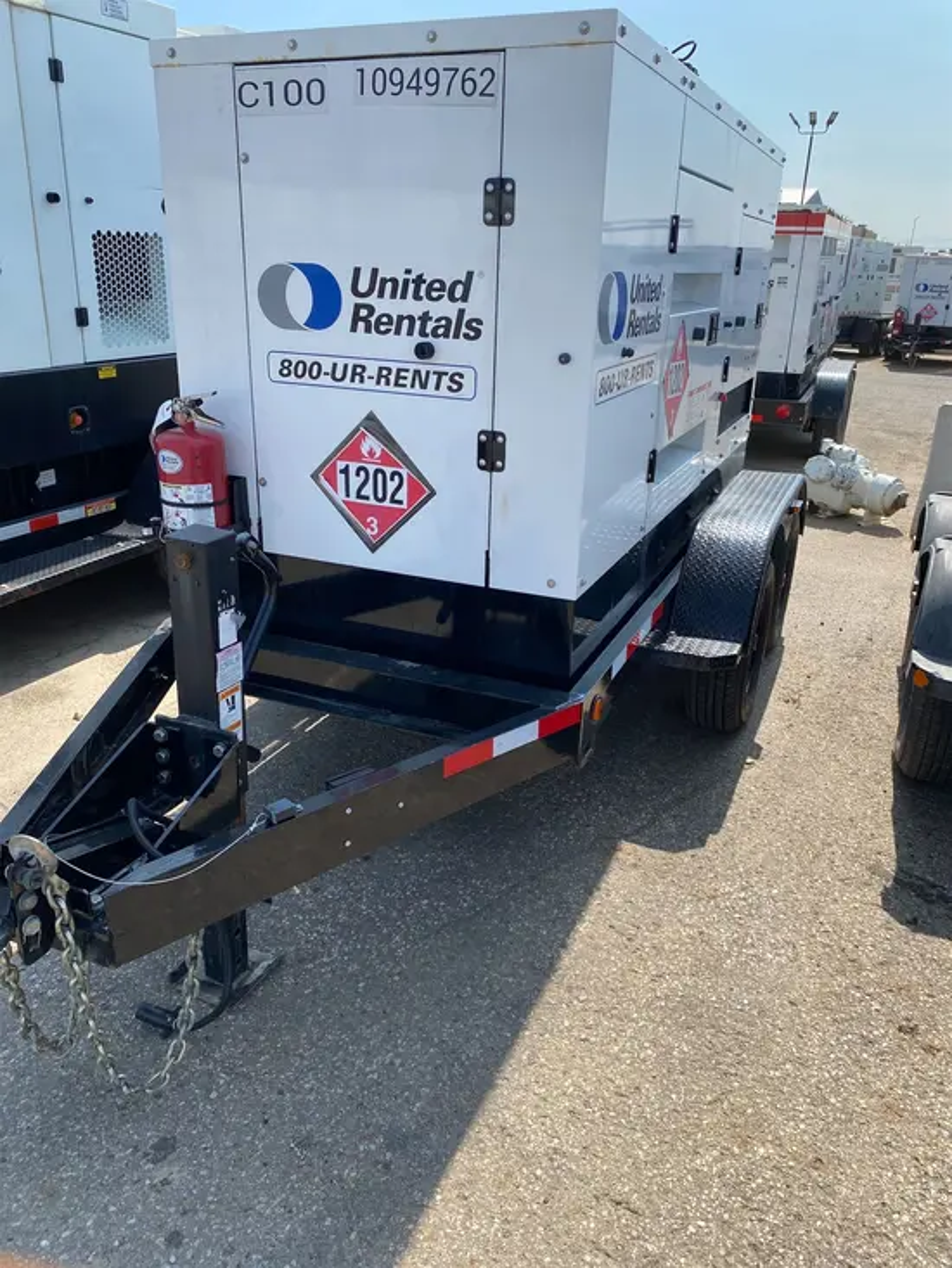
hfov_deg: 53.1
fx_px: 953
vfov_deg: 67.3
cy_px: 634
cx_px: 476
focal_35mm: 26
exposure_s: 1/1585
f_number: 1.8
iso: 32
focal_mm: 4.25
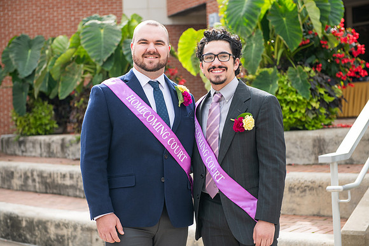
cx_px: 184
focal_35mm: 70
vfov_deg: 19.5
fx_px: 718
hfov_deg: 28.8
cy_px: 123
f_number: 4
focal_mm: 70
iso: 160
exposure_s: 1/320
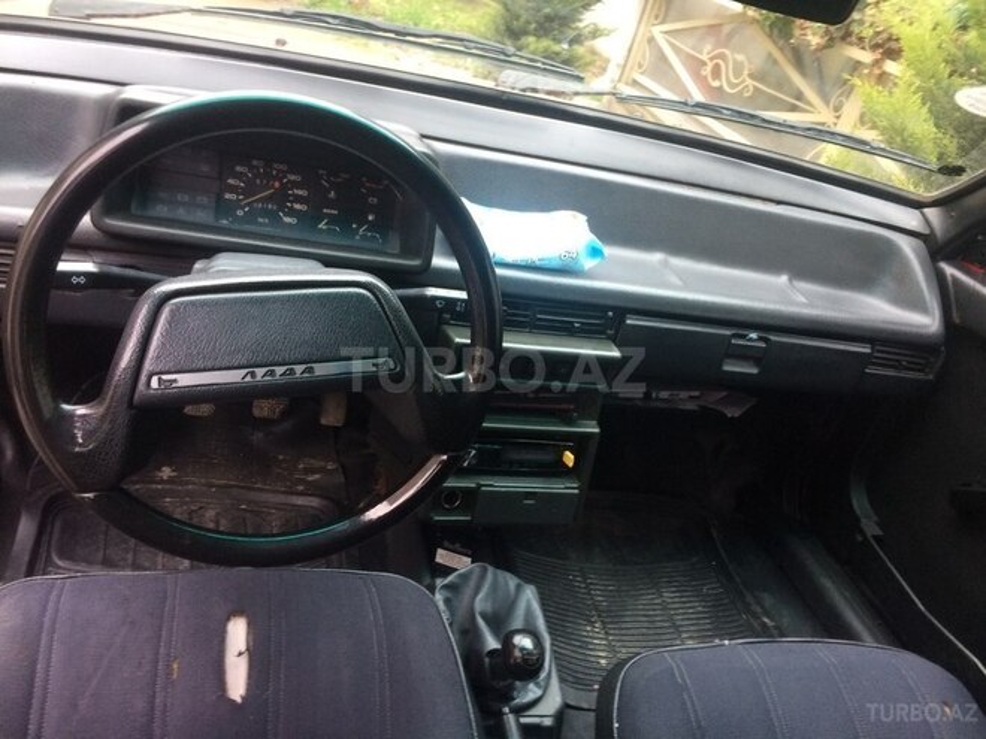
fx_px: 826
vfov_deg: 48.2
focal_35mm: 29
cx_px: 493
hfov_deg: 61.7
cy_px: 370
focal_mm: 4.15
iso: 125
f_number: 2.2
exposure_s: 1/33
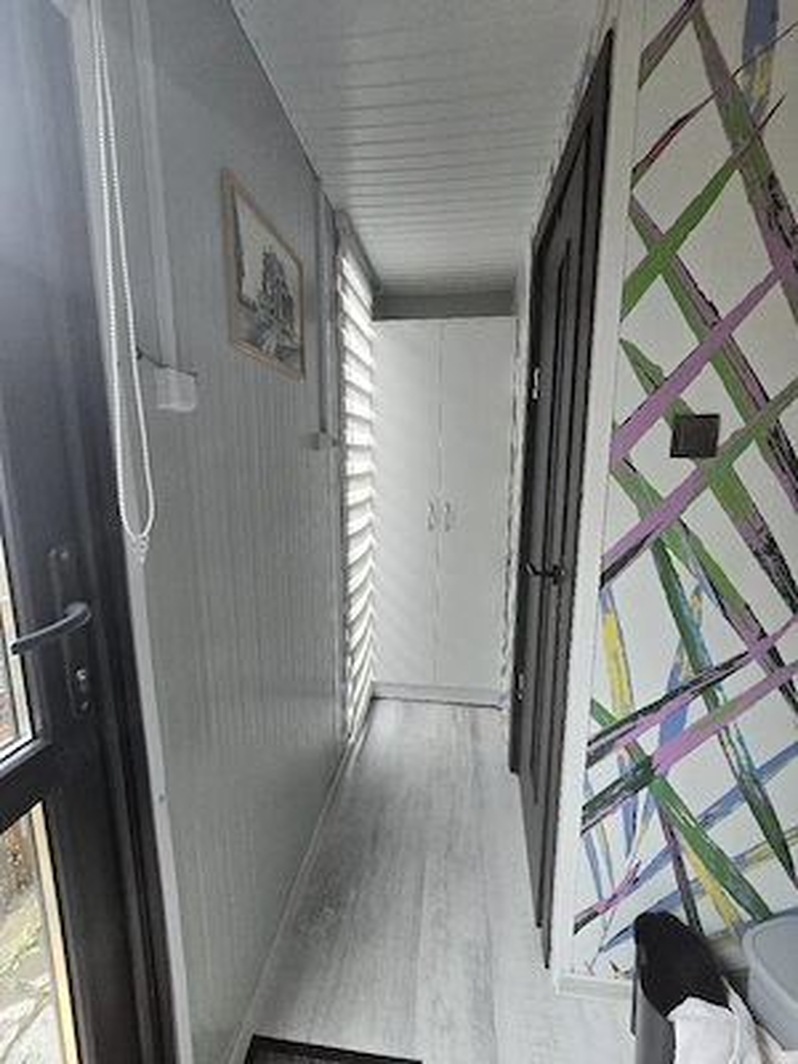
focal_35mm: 13
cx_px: 399
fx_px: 400
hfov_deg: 89.9
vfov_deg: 106.2
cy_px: 532
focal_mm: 2.2
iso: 500
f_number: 2.2
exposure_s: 1/101
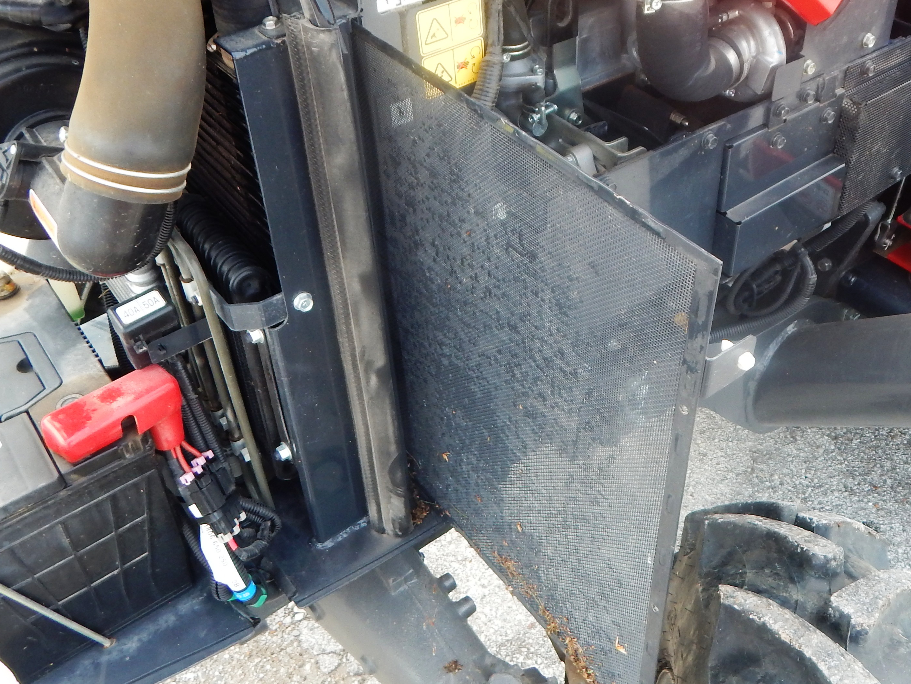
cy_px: 230
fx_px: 947
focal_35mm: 36
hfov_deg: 51.0
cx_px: 545
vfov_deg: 39.2
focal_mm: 4
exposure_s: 1/100
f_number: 3
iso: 125
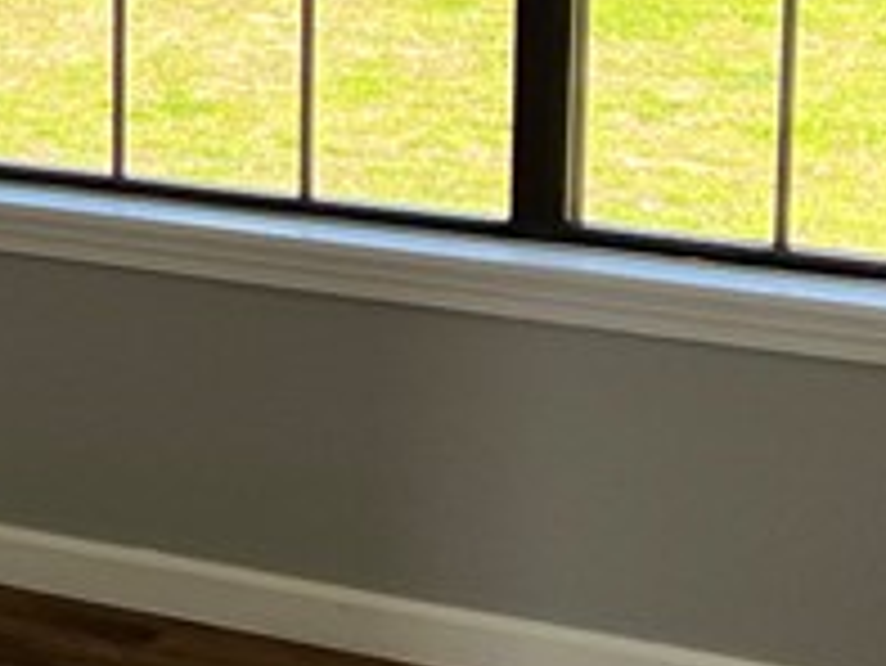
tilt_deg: -8.1
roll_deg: +1.4
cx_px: -382
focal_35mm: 135
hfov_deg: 13.8
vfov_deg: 10.9
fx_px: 3457
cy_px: -40
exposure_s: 1/164
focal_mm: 5.7
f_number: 1.5
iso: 64
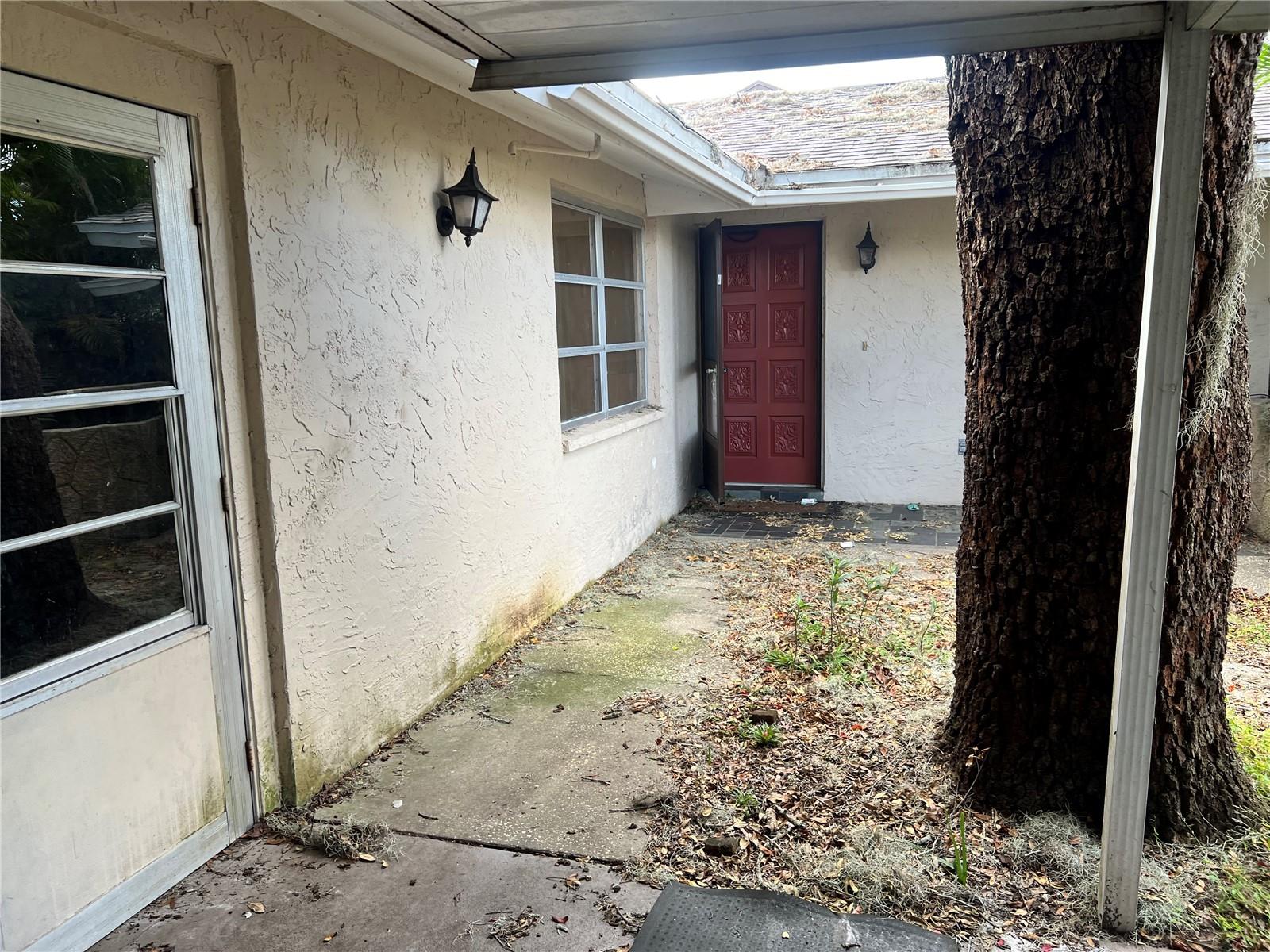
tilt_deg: -7.3
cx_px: 635
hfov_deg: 67.3
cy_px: 476
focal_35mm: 26
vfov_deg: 53.1
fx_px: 954
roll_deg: +0.6
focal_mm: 5.7
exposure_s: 1/121
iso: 40
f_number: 1.5
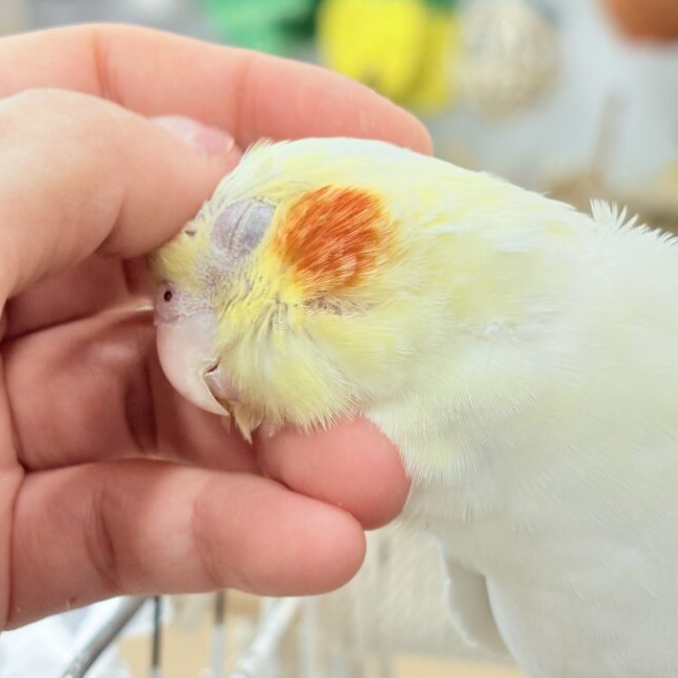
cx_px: 345
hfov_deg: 20.4
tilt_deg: -15.5
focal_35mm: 85
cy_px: 283
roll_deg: +0.8
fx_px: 1884
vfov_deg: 20.4
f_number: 1.6
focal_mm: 5.96
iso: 50
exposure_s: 1/50
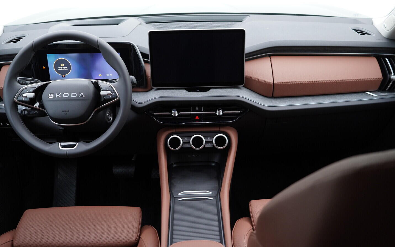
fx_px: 398
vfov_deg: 34.4
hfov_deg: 52.8
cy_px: 119
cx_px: 199
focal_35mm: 37
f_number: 2.8
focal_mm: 24
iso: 320
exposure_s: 1/40
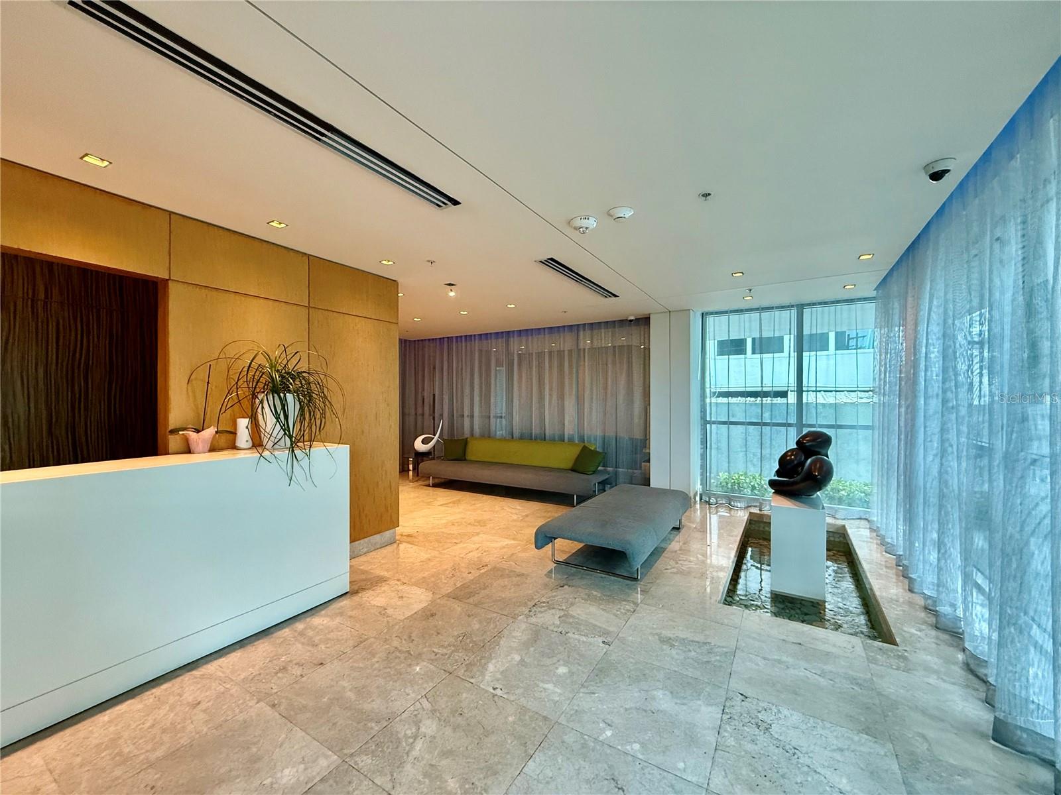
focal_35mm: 14
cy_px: 398
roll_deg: +0.4
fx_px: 429
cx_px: 530
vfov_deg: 85.7
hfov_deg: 102.1
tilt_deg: +0.0
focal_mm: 2.22
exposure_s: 1/120
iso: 250
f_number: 2.2
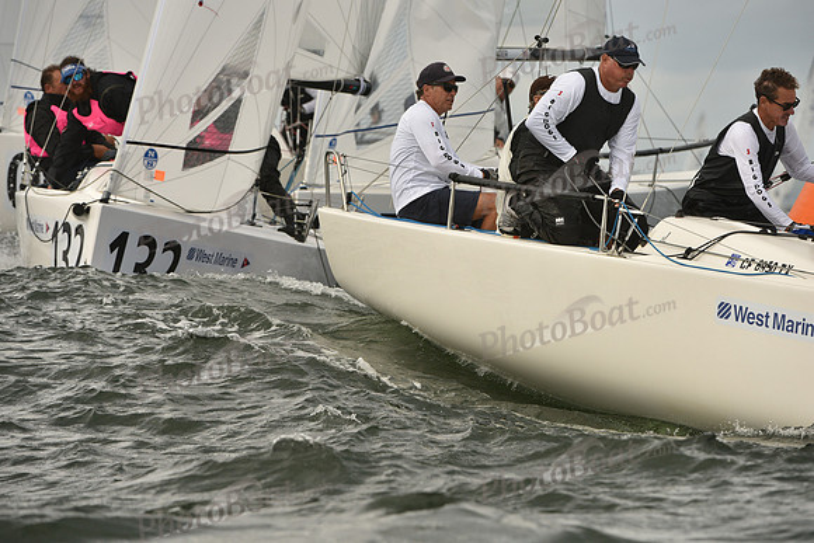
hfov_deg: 6.2
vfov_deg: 4.2
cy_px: 272
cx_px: 407
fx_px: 7463
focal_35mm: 330
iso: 320
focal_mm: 330
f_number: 7.1
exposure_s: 1/1250
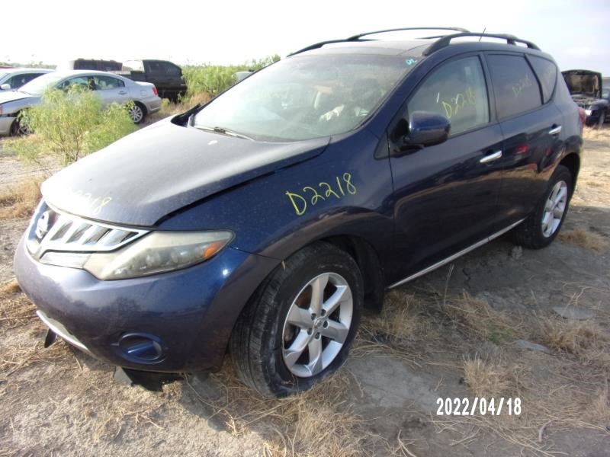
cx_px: 305
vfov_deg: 56.8
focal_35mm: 24
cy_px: 228
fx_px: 423
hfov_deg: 71.6
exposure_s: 1/350
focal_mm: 4.3
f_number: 3.3
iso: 80
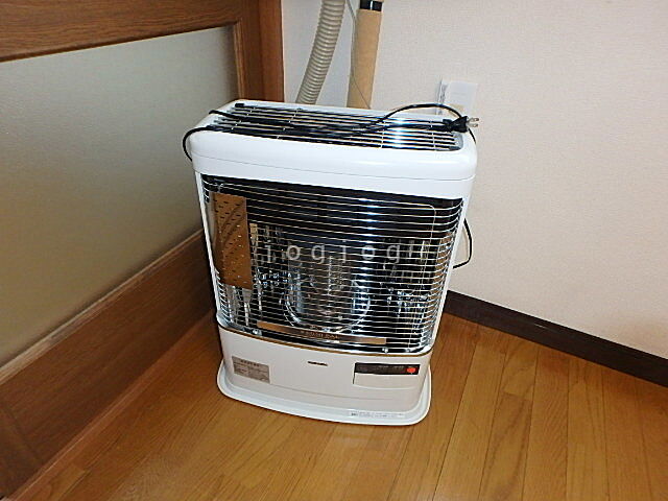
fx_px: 405
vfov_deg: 63.4
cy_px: 250
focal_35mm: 21
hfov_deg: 79.0
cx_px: 334
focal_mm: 3.7
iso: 400
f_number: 3.5
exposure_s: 1/30
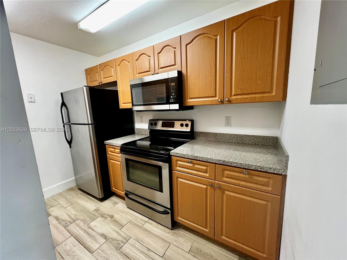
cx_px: 174
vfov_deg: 89.9
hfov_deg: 106.2
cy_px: 130
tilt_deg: -9.5
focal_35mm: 13
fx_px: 130
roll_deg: +2.3
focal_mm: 1.57
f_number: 1.8
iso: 200
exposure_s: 1/60
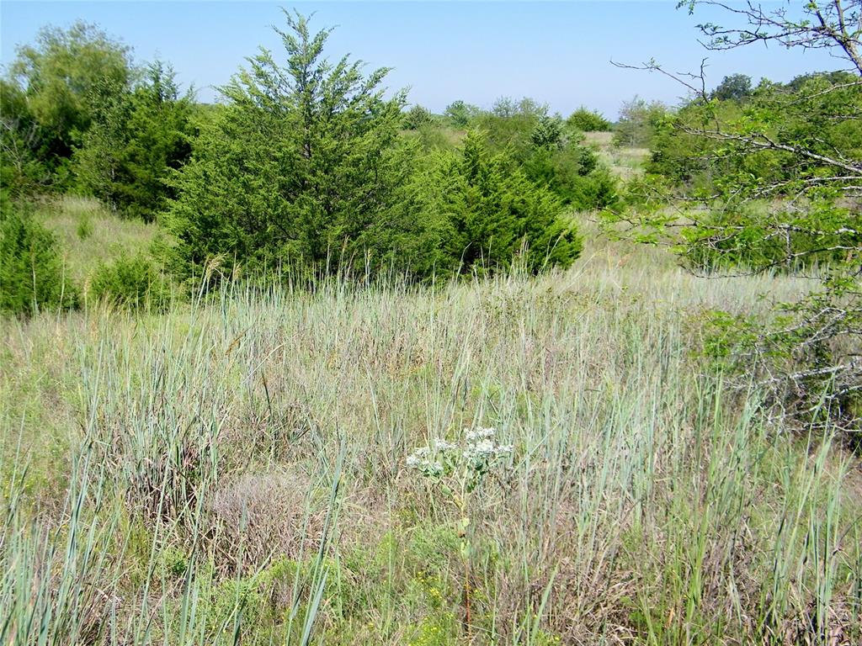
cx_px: 431
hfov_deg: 40.4
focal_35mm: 47
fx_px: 1170
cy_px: 323
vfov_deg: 30.9
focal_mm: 8.3
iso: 80
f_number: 7.8
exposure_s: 1/160
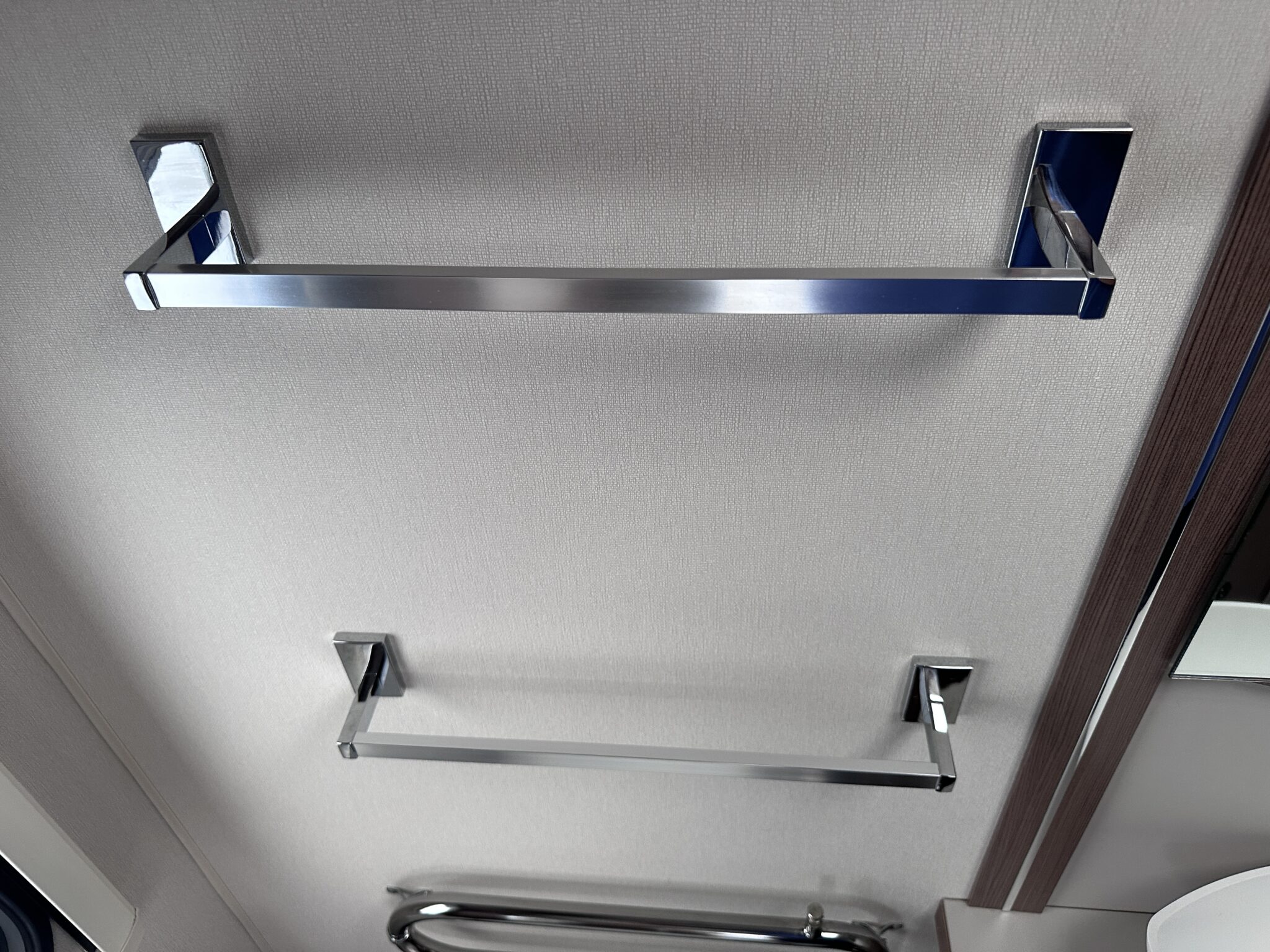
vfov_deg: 56.8
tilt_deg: -38.4
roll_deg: +3.4
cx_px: 635
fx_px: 881
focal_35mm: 24
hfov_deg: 71.6
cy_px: 476
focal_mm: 6.86
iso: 200
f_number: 1.78
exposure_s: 1/121
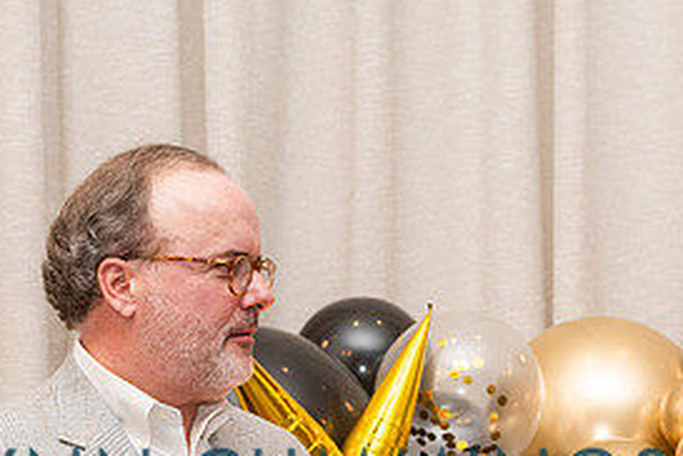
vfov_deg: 10.5
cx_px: 661
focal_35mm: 129
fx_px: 2447
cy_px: 450
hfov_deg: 15.6
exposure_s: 1/125
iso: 1000
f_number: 4
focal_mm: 58
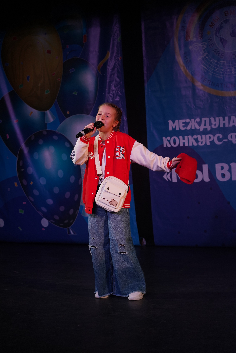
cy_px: 176
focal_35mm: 70
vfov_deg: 28.8
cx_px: 118
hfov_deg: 19.5
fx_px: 688
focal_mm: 70
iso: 1600
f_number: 4.5
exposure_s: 1/400
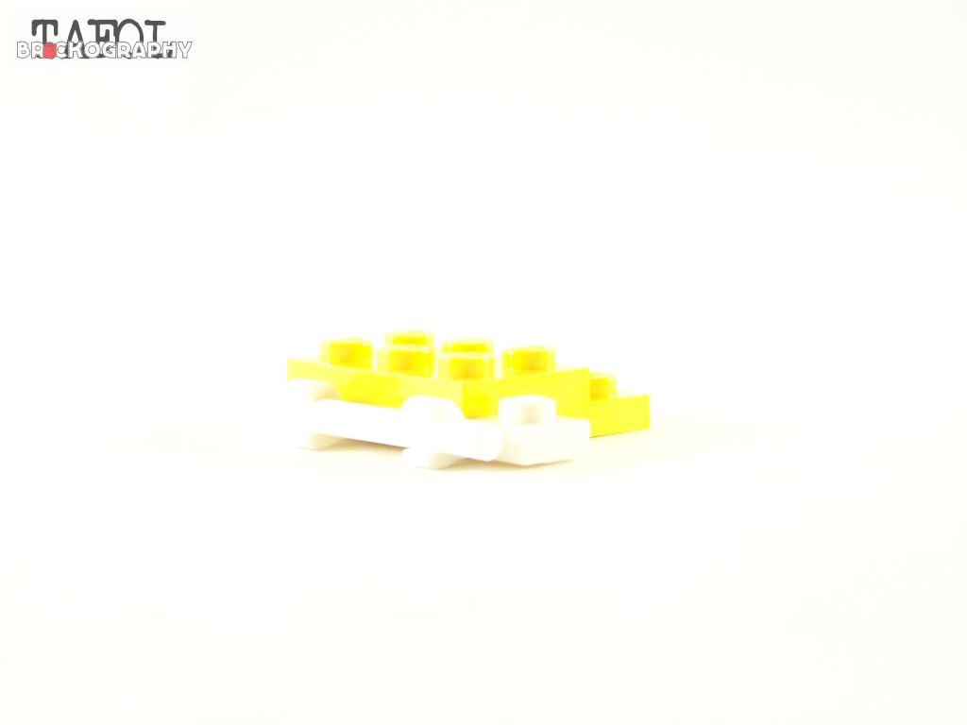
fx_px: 3576
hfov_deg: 15.4
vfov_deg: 11.6
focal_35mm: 128
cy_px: 362
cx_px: 484
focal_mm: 21.2
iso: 400
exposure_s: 1/45
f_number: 3.2
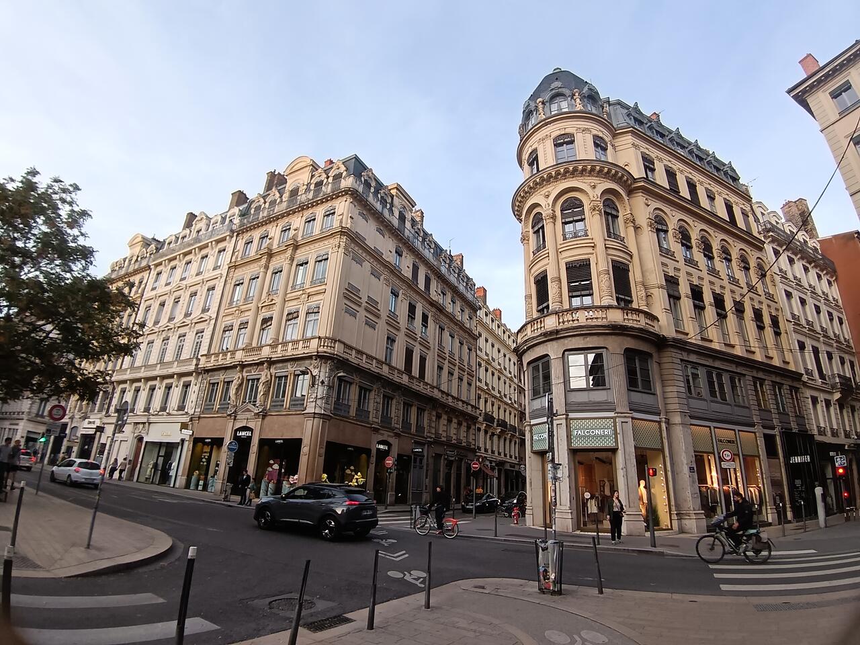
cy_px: 322
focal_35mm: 17
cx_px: 430
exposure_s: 1/168
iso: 100
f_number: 2.2
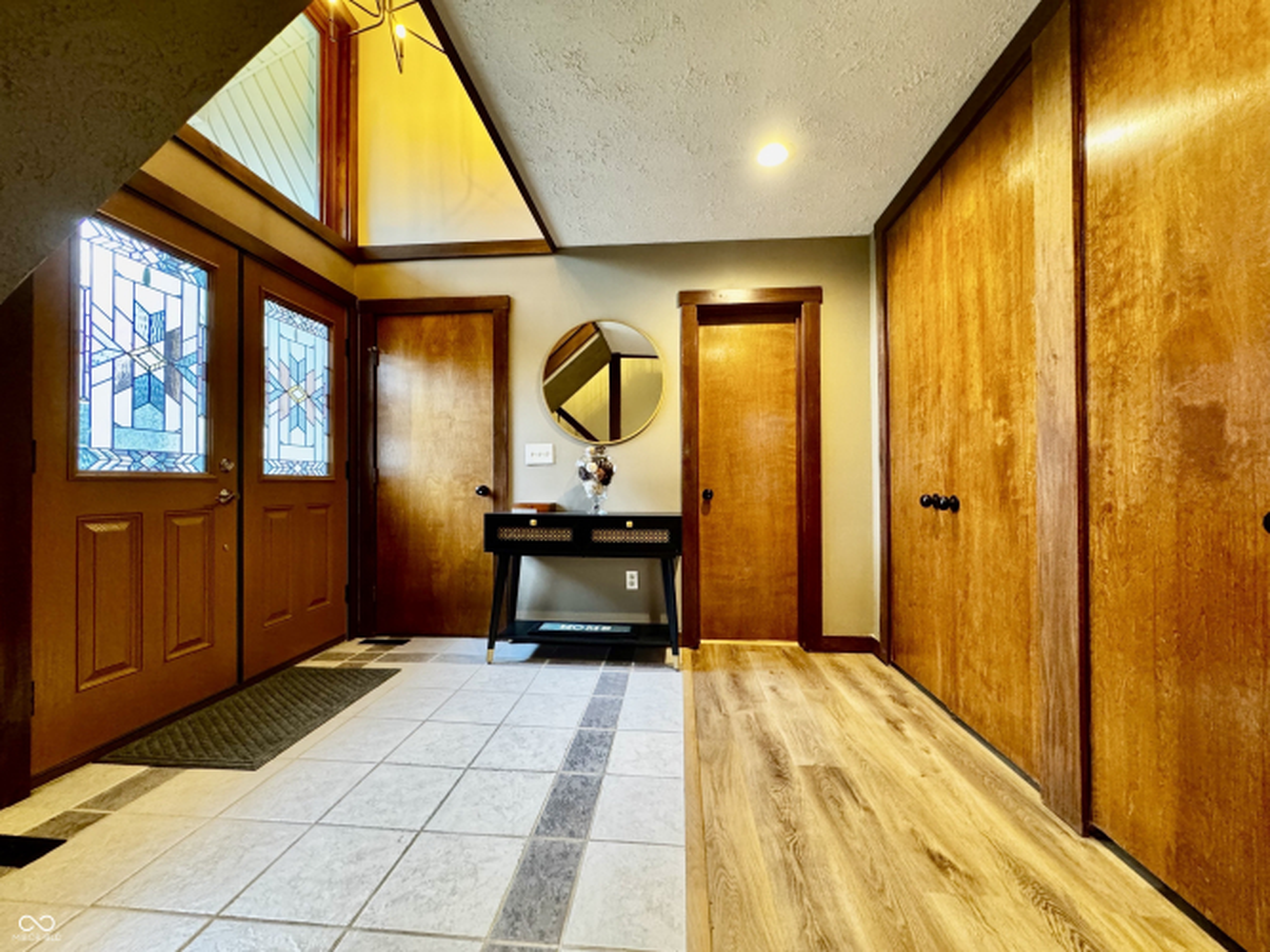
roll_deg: +0.0
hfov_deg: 102.1
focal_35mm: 14
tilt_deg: +0.1
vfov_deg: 85.7
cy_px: 476
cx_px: 635
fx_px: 514
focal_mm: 2.22
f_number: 2.2
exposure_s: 1/60
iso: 640
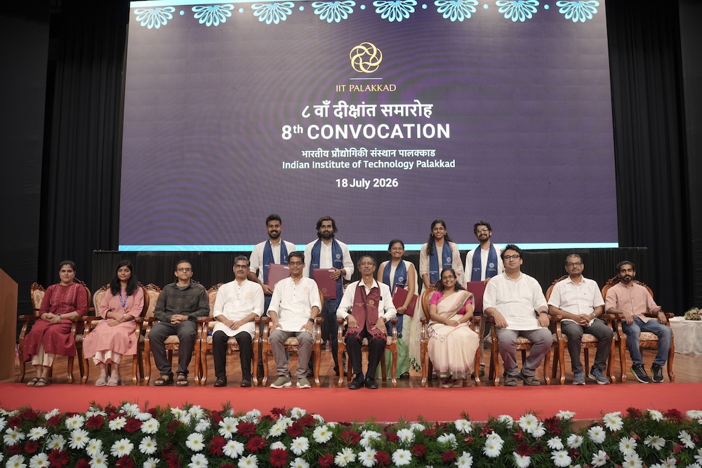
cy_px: 234
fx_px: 683
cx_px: 351
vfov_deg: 37.9
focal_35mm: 35
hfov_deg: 54.4
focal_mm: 35
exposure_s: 1/160
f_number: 5
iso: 1600
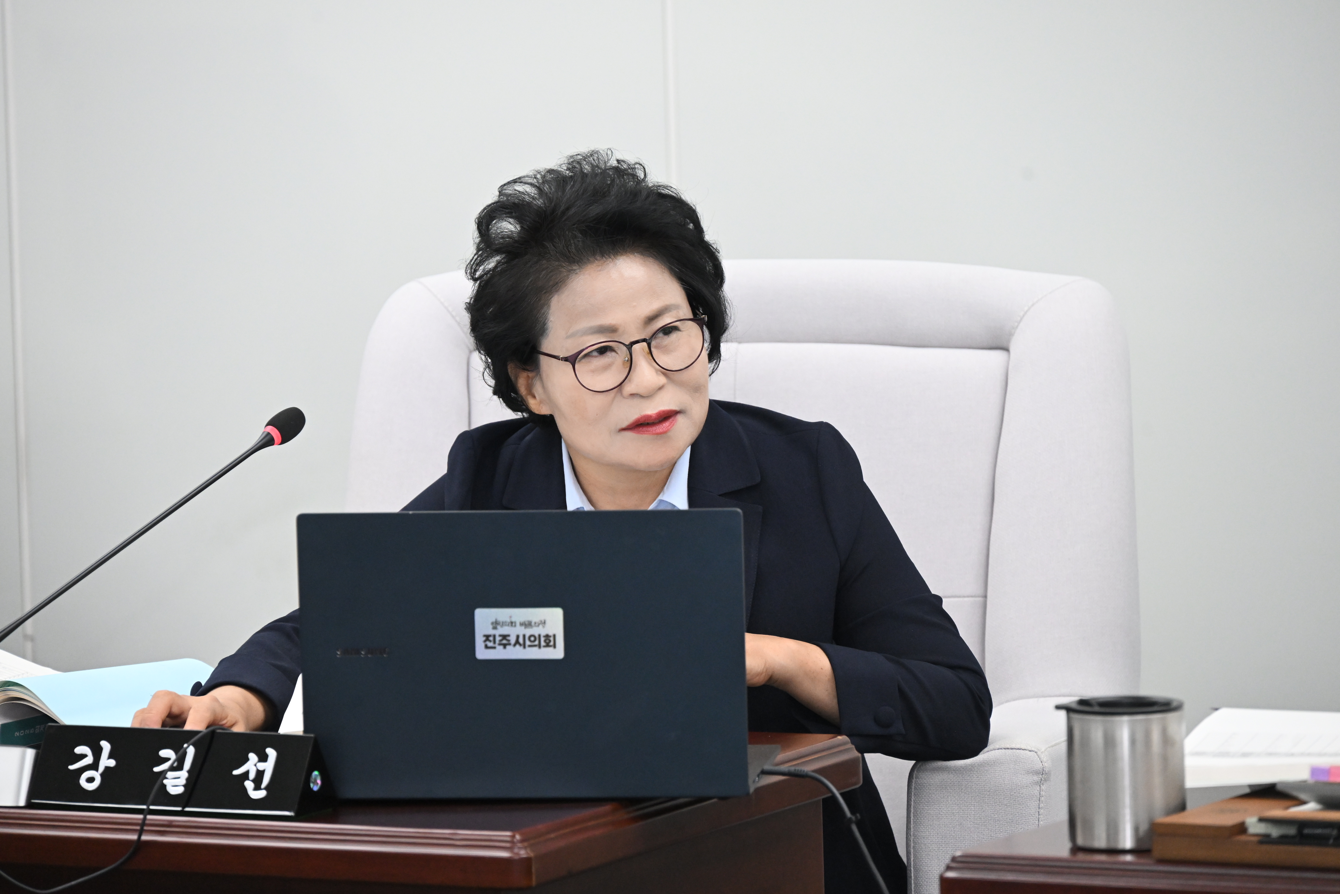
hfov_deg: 10.3
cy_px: 447
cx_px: 670
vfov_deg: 6.9
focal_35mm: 200
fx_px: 7444
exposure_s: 1/250
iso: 4000
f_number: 6.3
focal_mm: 200
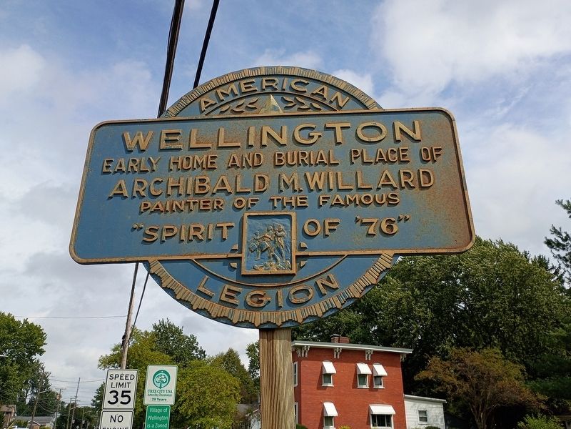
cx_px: 286
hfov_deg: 61.7
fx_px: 478
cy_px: 214
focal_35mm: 29
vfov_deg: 48.2
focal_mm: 4.27
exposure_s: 1/1307
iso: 105
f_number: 1.8
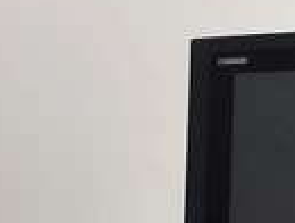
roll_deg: -2.7
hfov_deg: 20.4
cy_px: 239
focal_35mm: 89
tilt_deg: -0.2
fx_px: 760
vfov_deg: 16.2
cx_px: 365
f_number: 2.2
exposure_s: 1/40
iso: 40
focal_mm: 4.15
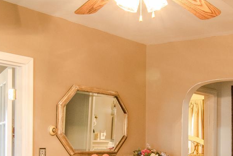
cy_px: 151
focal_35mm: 71
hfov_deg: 28.2
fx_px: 459
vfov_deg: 18.7
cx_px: 161
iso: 500
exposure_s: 1/4
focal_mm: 14
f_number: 8
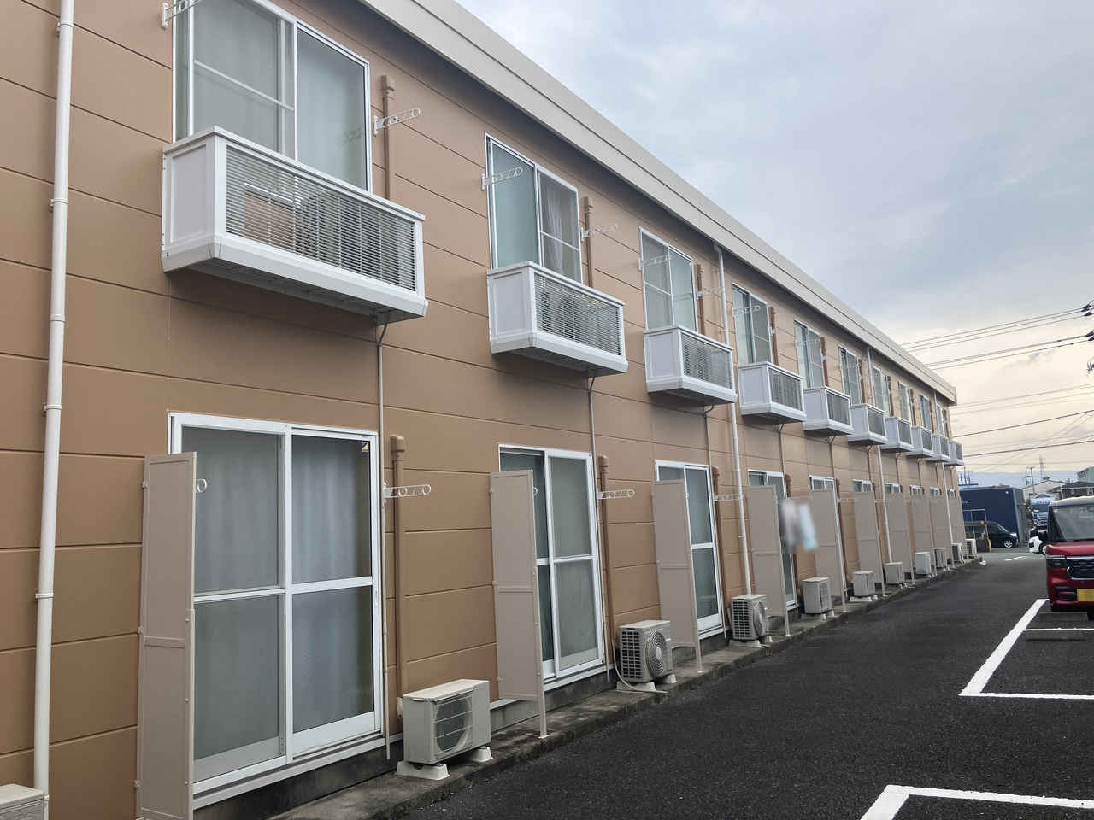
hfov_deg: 63.4
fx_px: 885
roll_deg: +2.5
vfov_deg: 49.7
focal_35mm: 28
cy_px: 410
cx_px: 547
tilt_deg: +9.8
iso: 32
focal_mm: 3.99
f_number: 1.8
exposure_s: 1/684
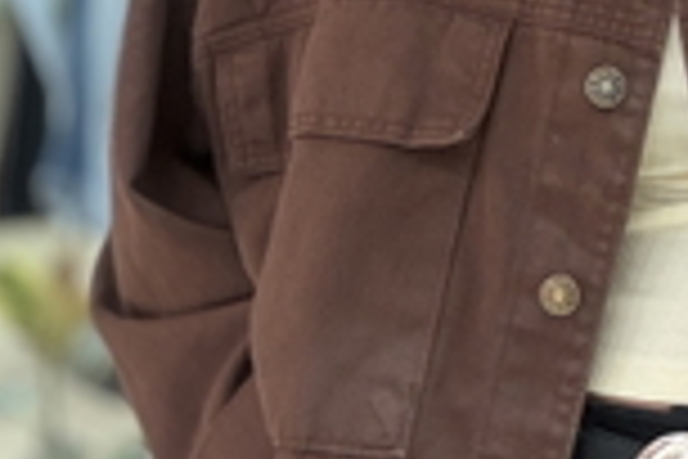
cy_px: -34
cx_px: 684
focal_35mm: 109
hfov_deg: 18.3
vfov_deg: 12.4
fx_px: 2083
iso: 80
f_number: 1.9
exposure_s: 1/50
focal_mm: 2.71
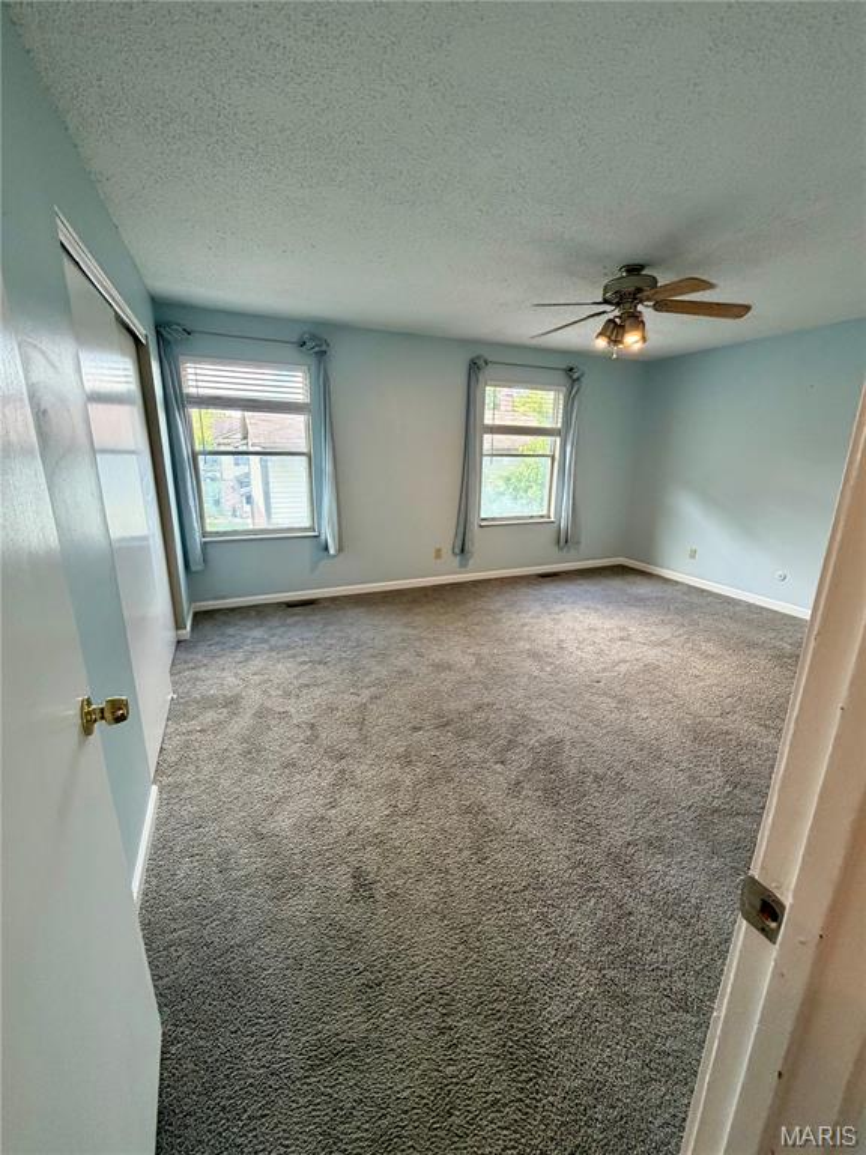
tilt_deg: -15.7
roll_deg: -0.7
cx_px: 433
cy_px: 578
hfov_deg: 85.7
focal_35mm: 14
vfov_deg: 102.1
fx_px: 467
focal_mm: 2.22
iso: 250
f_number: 2.2
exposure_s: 1/120
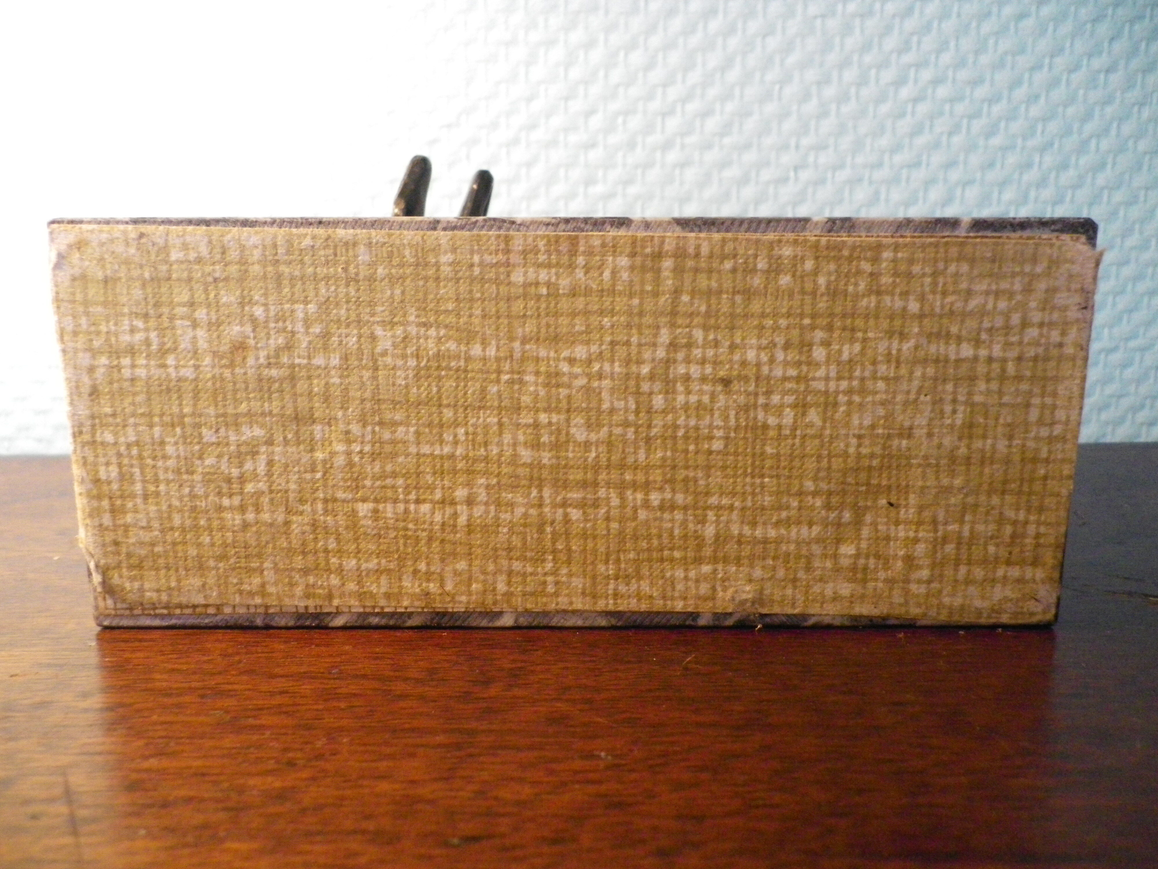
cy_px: 434
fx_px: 937
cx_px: 579
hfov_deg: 63.4
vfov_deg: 49.7
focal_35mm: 28
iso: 500
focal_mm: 4.9
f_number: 2.6
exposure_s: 1/60
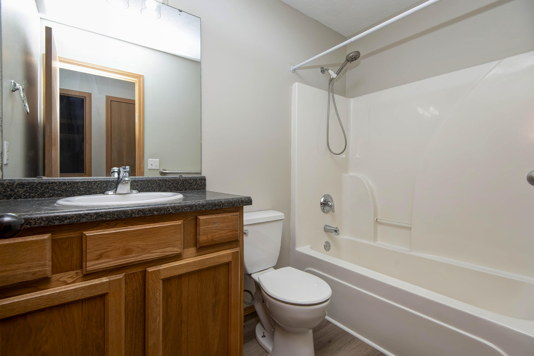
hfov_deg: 96.7
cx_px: 267
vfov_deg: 73.8
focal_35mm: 16
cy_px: 178
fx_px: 237
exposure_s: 1/125
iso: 100
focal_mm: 16
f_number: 6.7
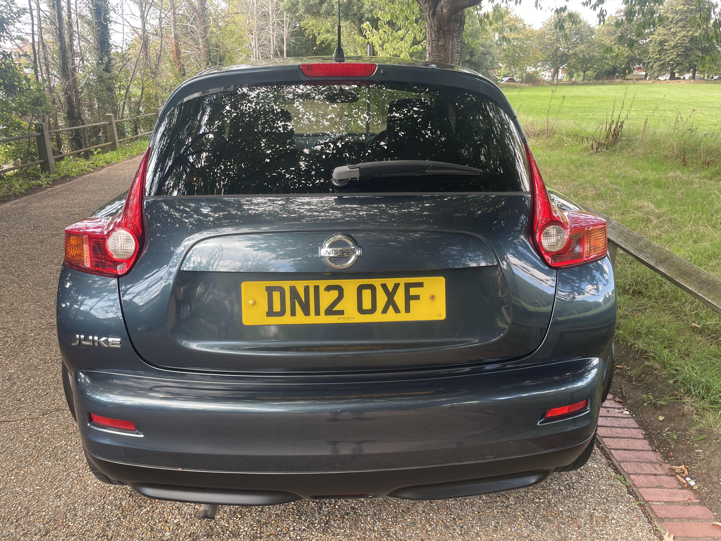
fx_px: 542
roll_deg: -1.7
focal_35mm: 26
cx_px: 360
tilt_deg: -18.1
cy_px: 270
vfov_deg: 53.1
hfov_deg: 67.3
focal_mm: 4.2
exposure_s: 1/121
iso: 50
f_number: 1.6
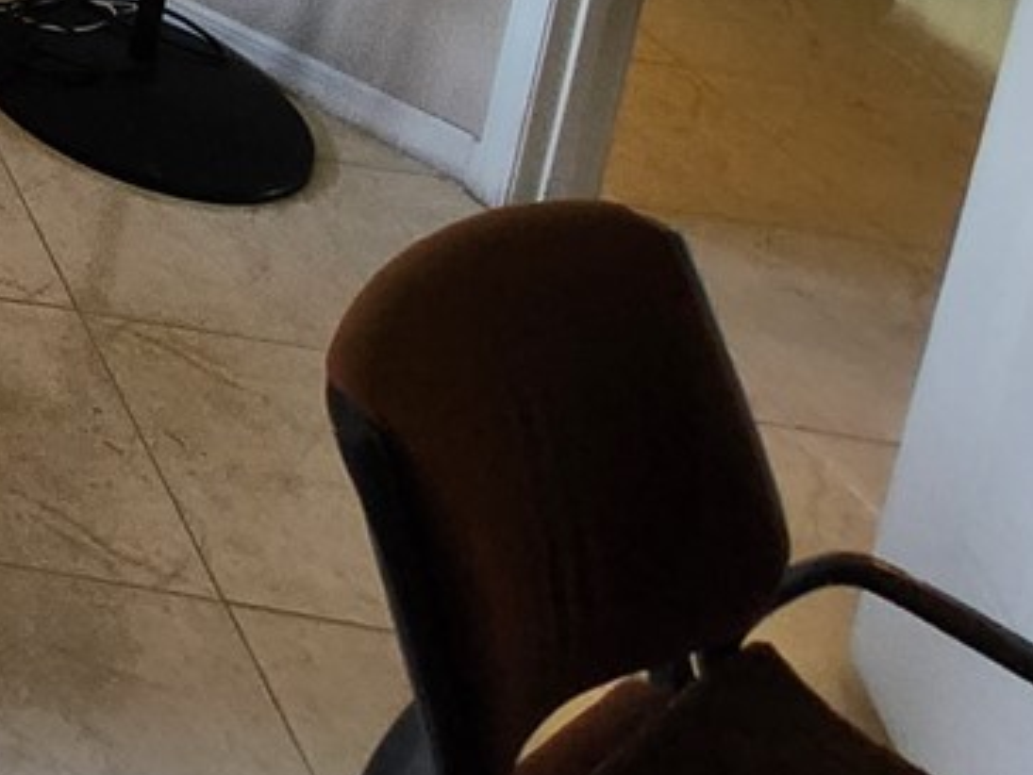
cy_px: -767
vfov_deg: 17.9
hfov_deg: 21.0
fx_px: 1702
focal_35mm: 57
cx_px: -880
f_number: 2.2
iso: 160
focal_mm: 1.74
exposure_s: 1/60
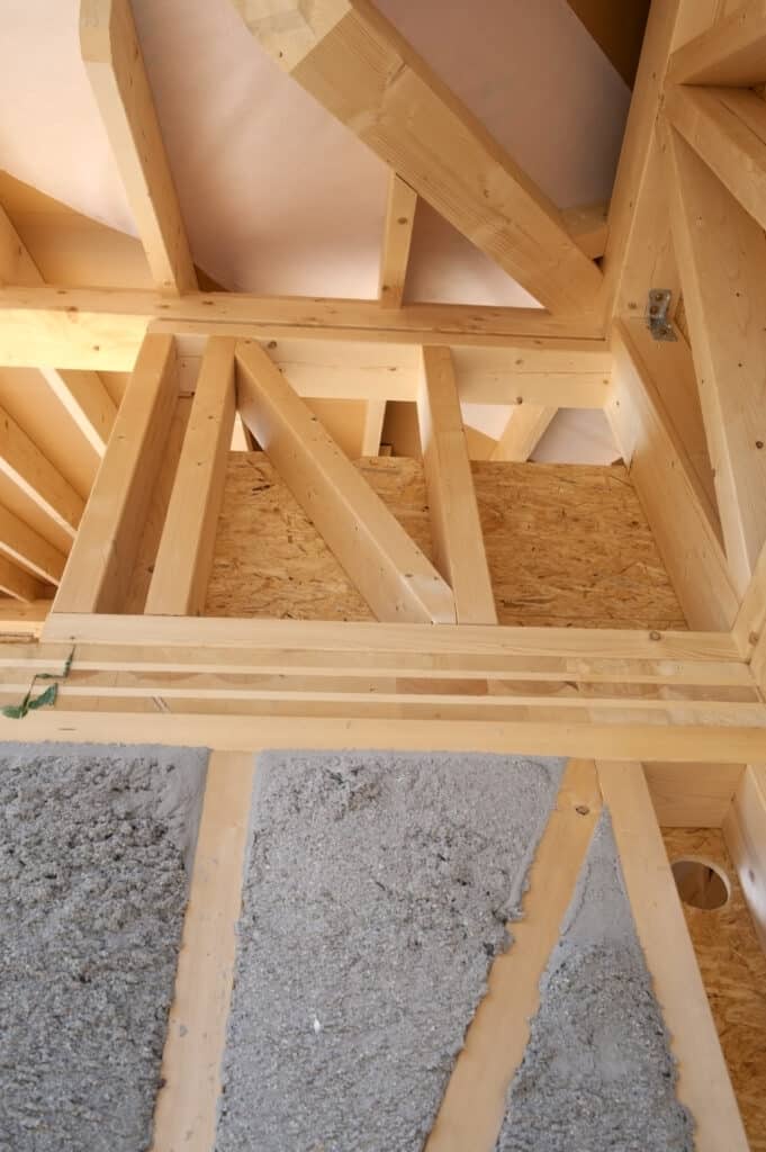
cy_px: 576
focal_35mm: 32
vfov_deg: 58.8
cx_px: 383
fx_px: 1023
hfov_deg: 41.1
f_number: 8
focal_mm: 32
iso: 200
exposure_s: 1/60
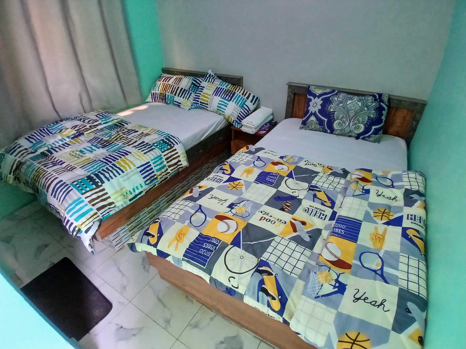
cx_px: 233
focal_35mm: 17
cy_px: 174
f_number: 2.2
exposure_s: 1/33.3
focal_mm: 1.4
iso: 200
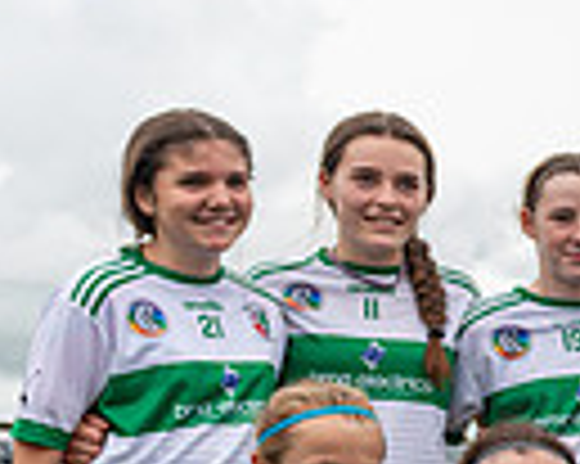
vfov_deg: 12.2
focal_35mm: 124
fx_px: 2127
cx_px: 1163
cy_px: 523
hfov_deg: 13.3
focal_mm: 24
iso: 100
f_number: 2.8
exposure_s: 1/250
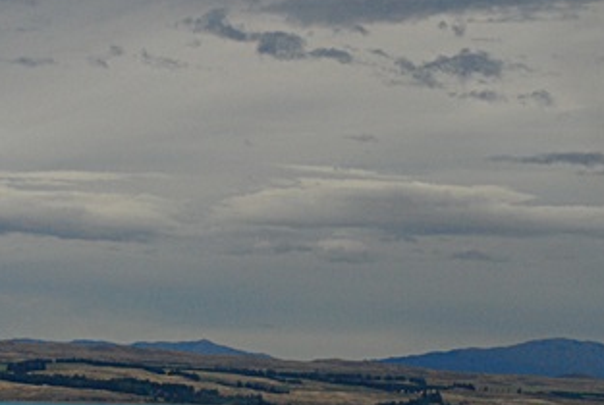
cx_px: 178
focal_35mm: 184
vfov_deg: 7.5
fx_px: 3093
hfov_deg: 11.1
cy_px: 208
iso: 400
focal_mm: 48
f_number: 6.3
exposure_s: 1/200
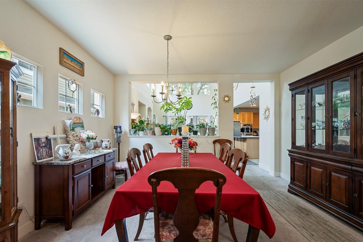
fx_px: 151
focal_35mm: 15
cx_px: 176
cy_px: 129
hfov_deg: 100.4
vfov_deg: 77.2
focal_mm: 14
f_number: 9
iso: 250
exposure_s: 1/1.67
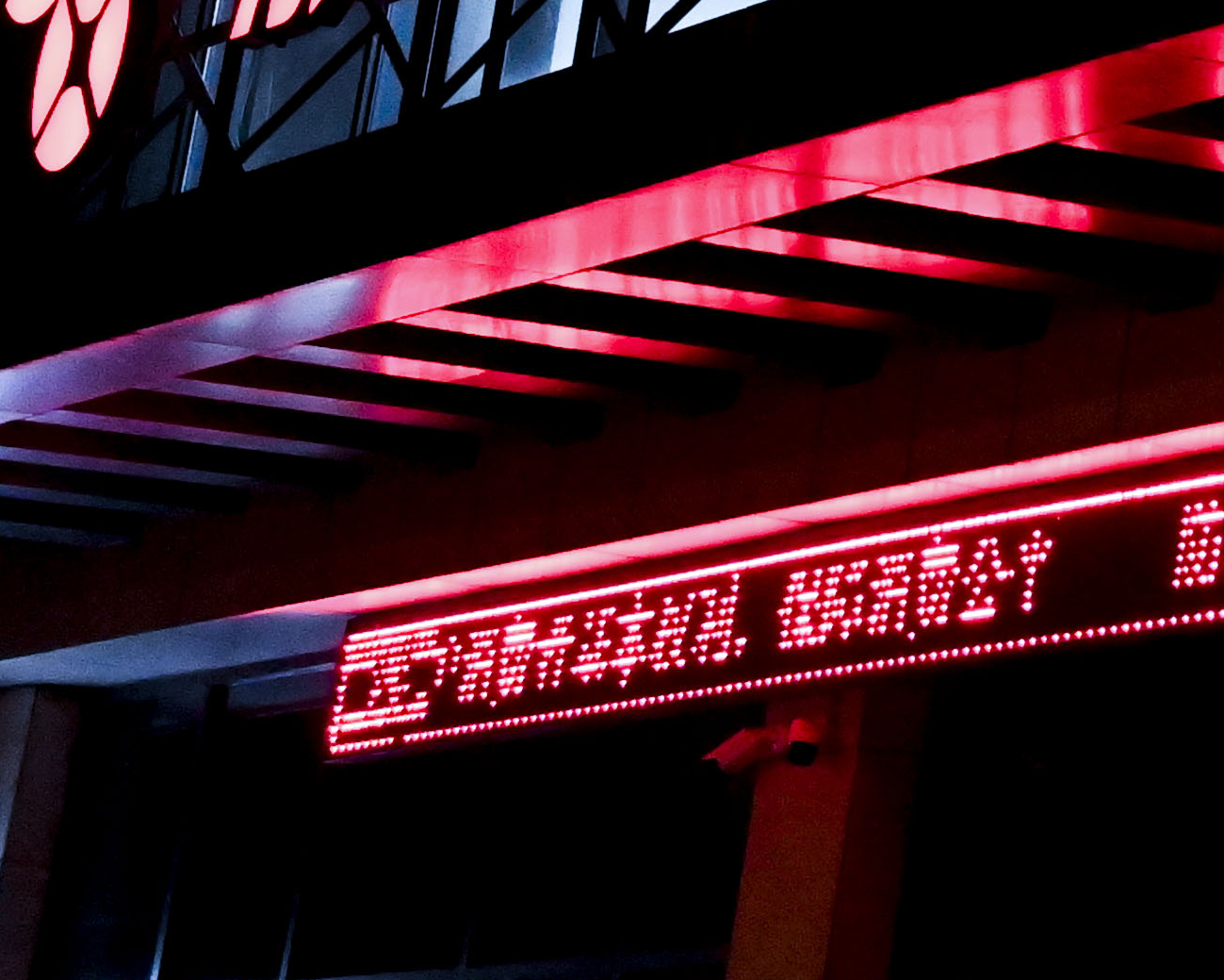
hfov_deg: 10.1
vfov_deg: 8.3
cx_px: 2230
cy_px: -598
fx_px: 6556
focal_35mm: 181
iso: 18000
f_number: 2.8
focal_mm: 45
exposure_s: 1/320
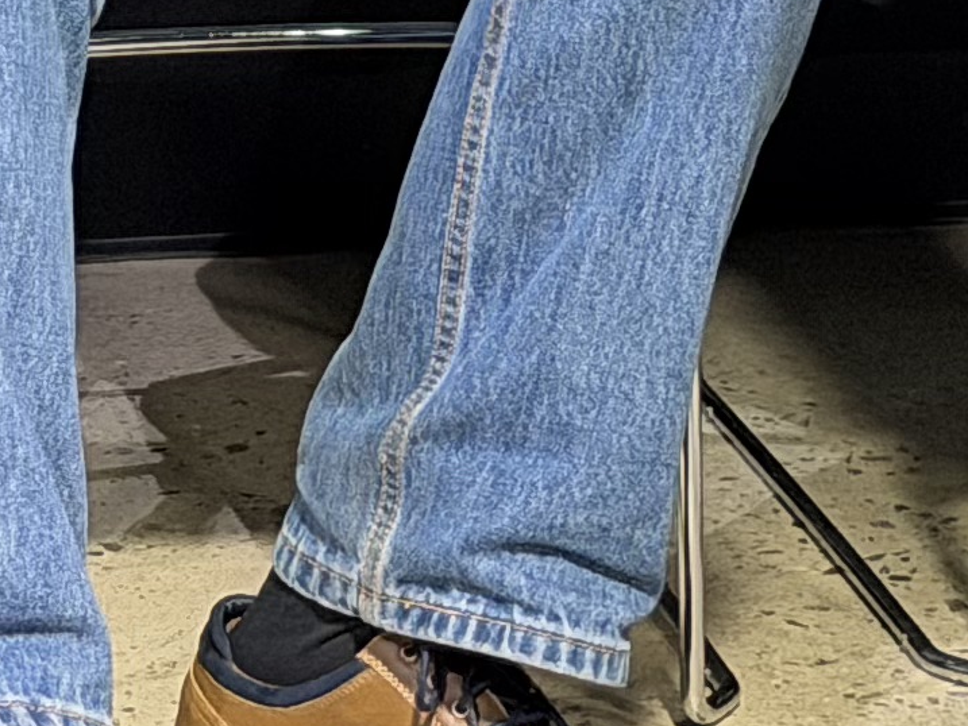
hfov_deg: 7.3
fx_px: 7552
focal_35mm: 270
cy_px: -1059
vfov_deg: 5.3
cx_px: 278
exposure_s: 1/31
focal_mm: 6.76
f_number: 1.78
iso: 500
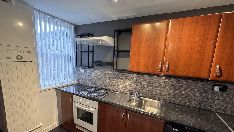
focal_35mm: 16
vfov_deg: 66.6
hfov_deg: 99.4
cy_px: 77
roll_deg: -2.0
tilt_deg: -10.3
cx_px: 117
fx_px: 99
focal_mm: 2.22
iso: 500
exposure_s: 1/60
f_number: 2.2
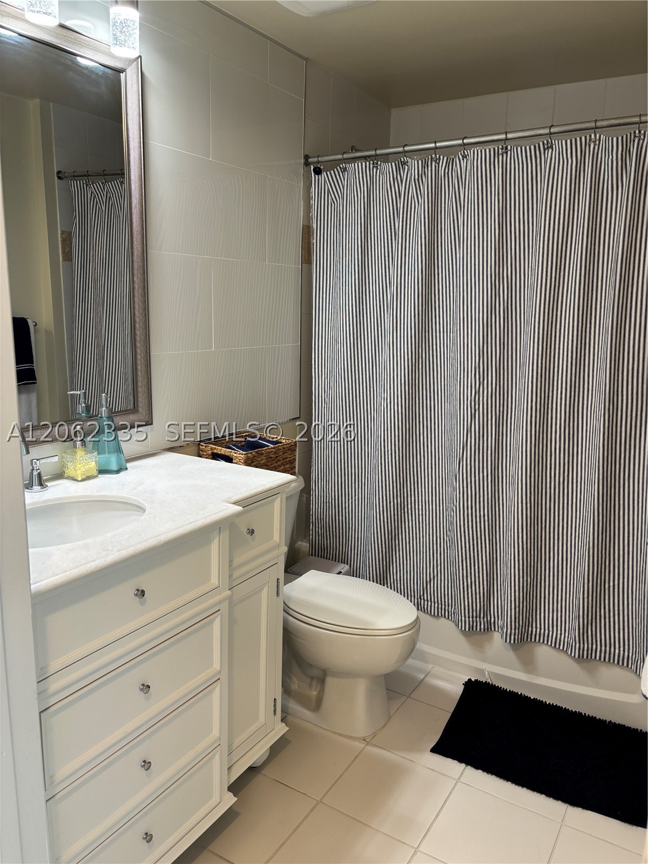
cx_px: 324
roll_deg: -2.3
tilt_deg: -11.9
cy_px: 432
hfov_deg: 53.1
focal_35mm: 26
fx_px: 649
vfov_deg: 67.3
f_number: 1.6
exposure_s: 1/60
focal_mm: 5.96
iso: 80
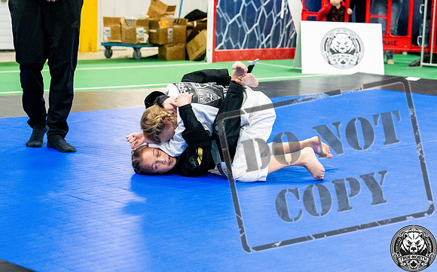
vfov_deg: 14.0
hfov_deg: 22.3
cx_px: 243
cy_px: 157
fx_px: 1109
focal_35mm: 93
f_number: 4
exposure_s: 1/400
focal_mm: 70
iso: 6400
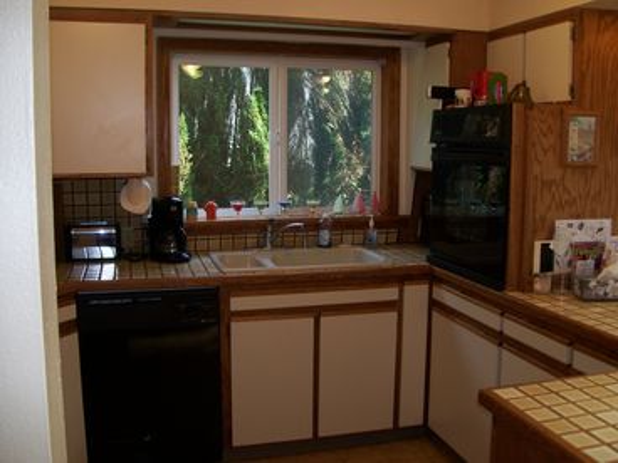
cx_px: 309
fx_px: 643
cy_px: 232
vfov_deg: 39.7
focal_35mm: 36
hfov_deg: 51.4
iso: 80
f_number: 2.7
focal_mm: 6
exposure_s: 1/64
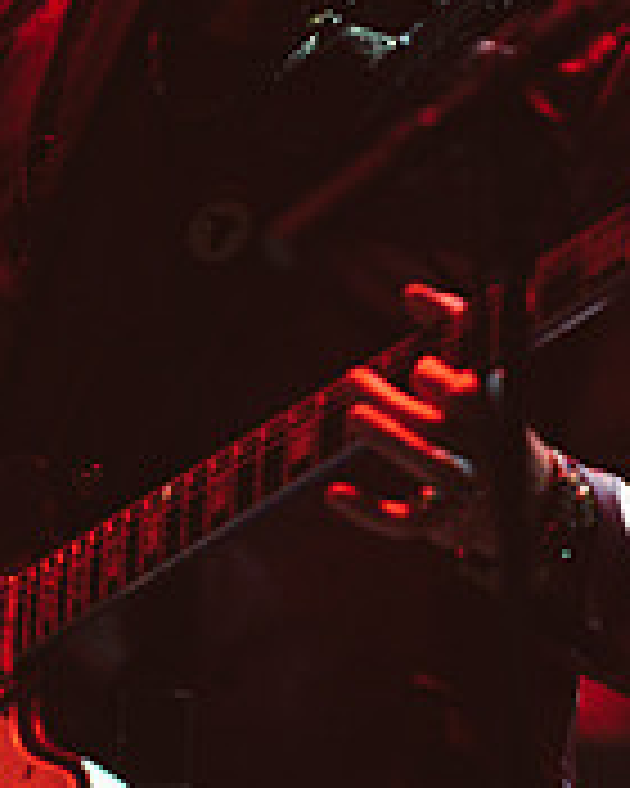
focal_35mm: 621
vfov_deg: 3.1
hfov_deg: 2.5
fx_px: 14474
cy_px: 144
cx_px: -140
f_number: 2.8
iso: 4000
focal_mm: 200
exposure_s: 1/200
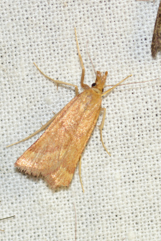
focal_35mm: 150
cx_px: 80
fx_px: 1007
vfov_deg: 13.7
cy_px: 120
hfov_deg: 9.1
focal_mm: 100
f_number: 13
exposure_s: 1/200
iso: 100
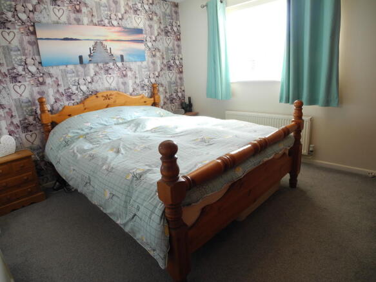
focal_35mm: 28
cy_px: 141
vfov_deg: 49.7
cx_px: 188
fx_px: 304
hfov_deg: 63.5
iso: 100
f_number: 2.8
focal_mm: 6
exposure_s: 1/46.8
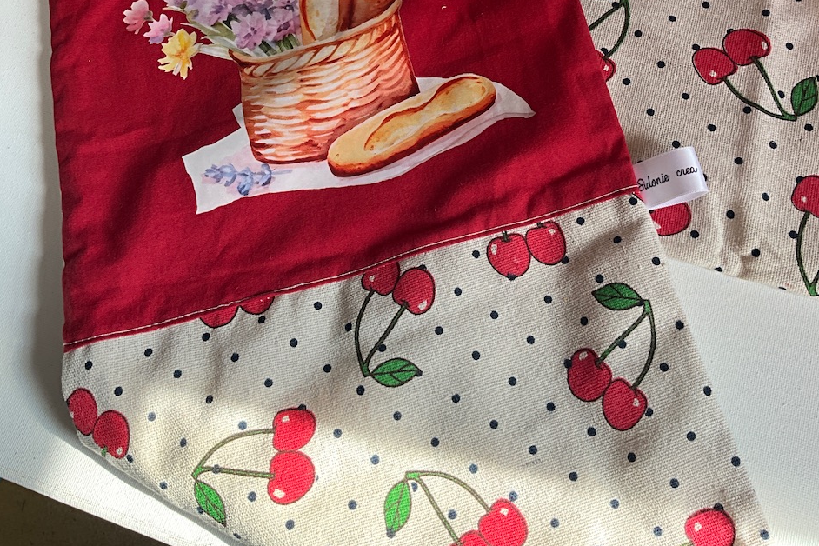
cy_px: 33
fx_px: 933
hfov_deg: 47.4
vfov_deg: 30.8
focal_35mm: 41
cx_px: 414
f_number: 1.8
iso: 25
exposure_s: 1/171
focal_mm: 3
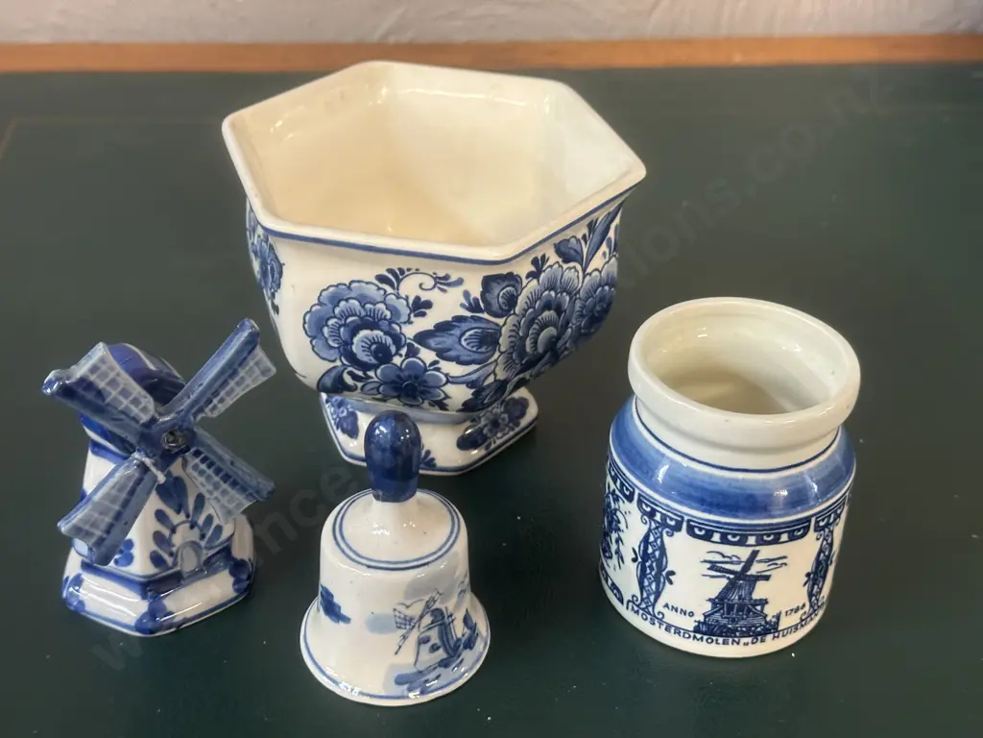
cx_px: 492
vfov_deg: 30.3
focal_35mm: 48
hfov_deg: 39.7
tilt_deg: -34.2
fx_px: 1363
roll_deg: -1.1
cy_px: 369
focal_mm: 6.86
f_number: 1.78
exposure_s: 1/50
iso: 250
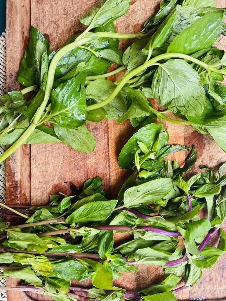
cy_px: 150
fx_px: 226
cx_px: 113
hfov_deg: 53.1
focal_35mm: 26
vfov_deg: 67.3
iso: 40
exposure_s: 1/122
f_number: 1.8
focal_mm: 4.2
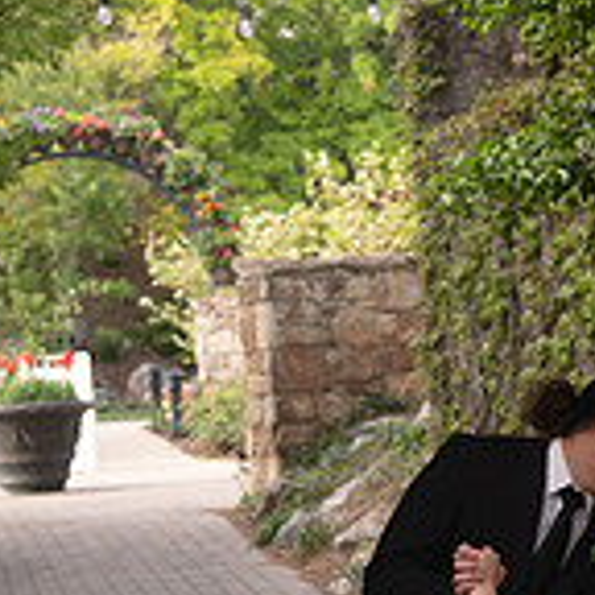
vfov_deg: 10.0
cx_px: 521
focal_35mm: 173
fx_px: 3364
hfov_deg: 10.1
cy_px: 566
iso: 400
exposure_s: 1/125
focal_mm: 65
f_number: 5
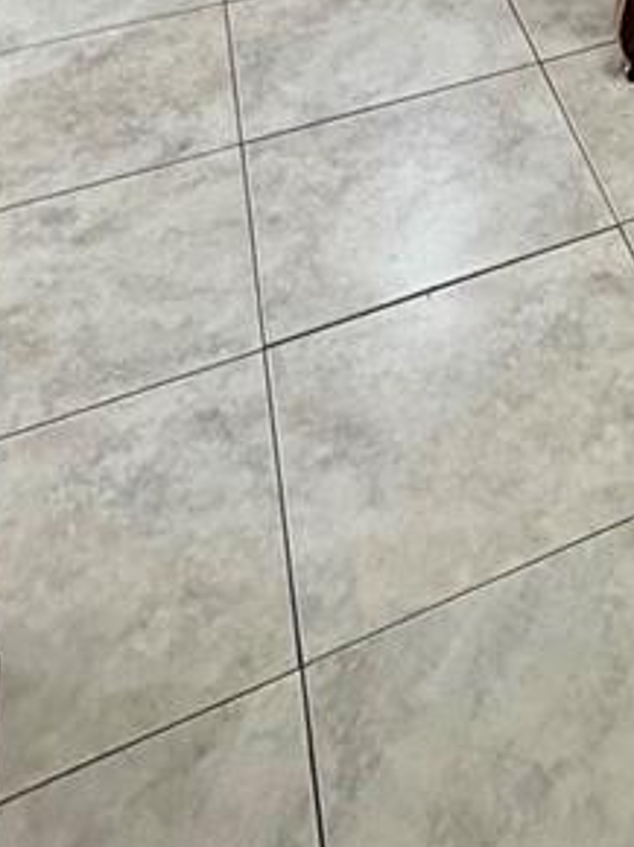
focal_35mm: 58
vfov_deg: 22.5
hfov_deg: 21.3
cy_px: -610
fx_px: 1418
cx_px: 947
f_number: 2.2
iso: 320
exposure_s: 1/120
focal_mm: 2.22
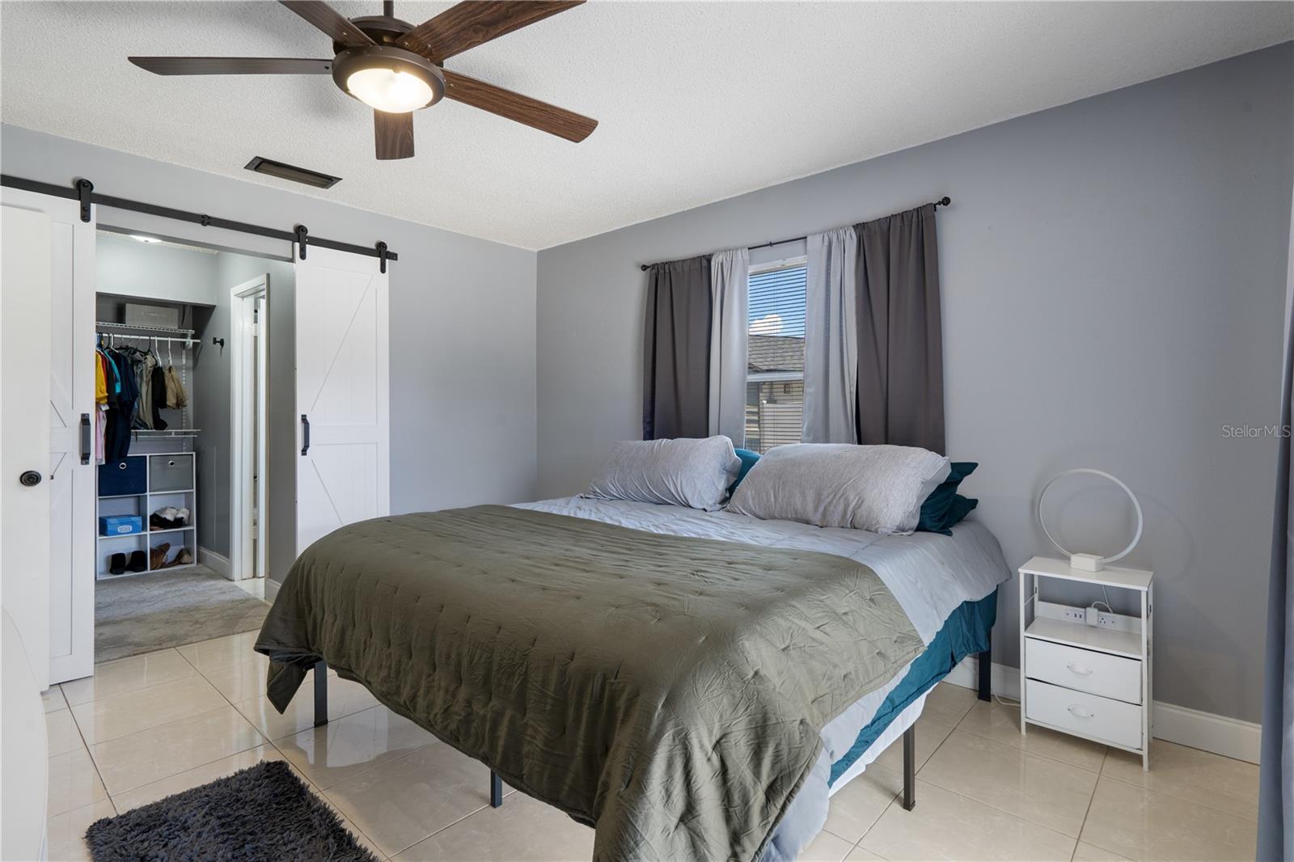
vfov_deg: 73.7
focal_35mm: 16
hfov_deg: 96.7
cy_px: 431
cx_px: 647
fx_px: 575
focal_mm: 16
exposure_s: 1/4
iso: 320
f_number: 9
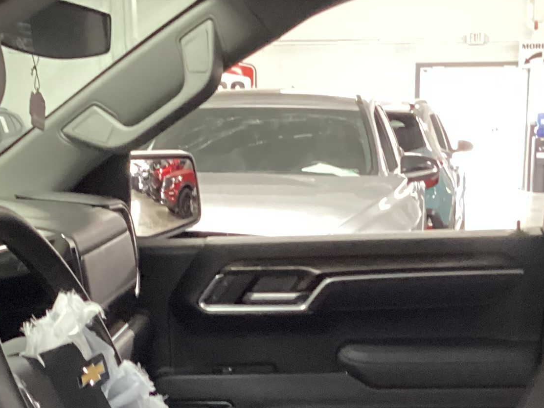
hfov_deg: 21.5
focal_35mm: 91
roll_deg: -0.5
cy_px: 483
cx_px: 260
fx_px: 1430
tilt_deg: -17.4
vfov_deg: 15.7
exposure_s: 1/24
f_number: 2.4
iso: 800
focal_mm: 3.3
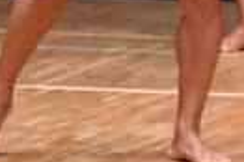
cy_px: -171
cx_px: 550
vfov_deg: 1.0
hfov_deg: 1.5
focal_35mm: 1330
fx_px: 9003
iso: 8000
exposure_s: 1/400
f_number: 5.6
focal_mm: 150
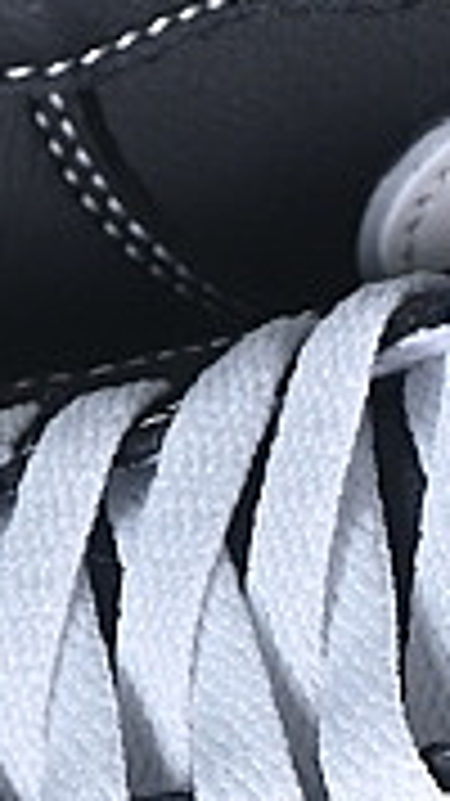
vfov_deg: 4.5
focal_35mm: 476
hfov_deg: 2.5
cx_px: 432
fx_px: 10107
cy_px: 454
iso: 160
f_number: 6.3
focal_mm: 50
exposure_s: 1/60
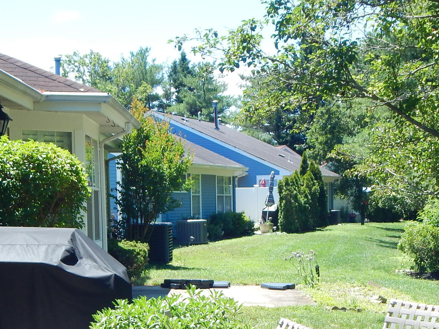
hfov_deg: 23.8
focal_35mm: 82
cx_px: 281
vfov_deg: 17.7
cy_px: 303
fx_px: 1040
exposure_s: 1/400
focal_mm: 6.8
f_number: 3.4
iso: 125
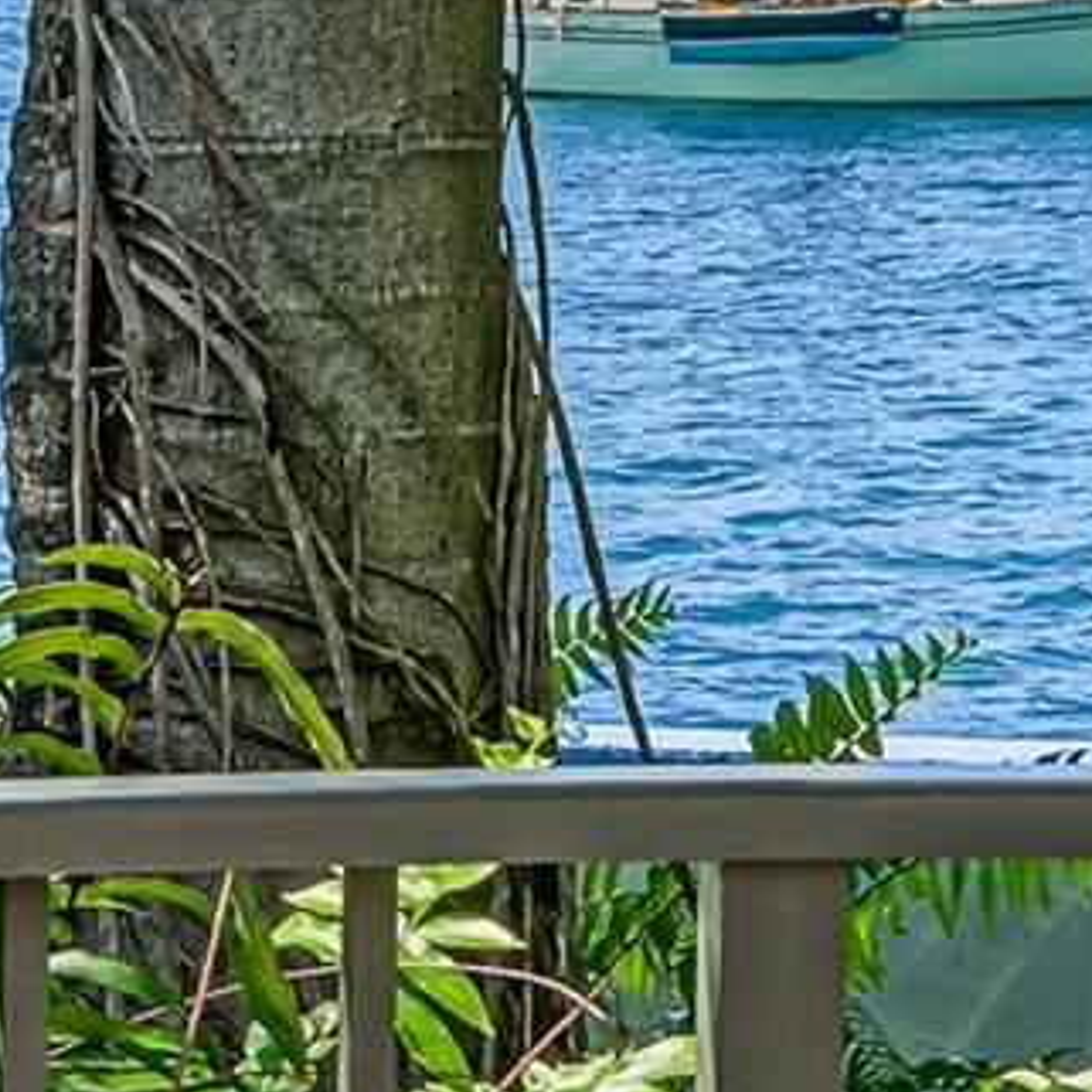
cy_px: -677
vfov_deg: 5.4
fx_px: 11350
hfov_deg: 5.4
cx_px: -936
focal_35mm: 318
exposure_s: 1/320
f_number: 11
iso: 250
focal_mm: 50
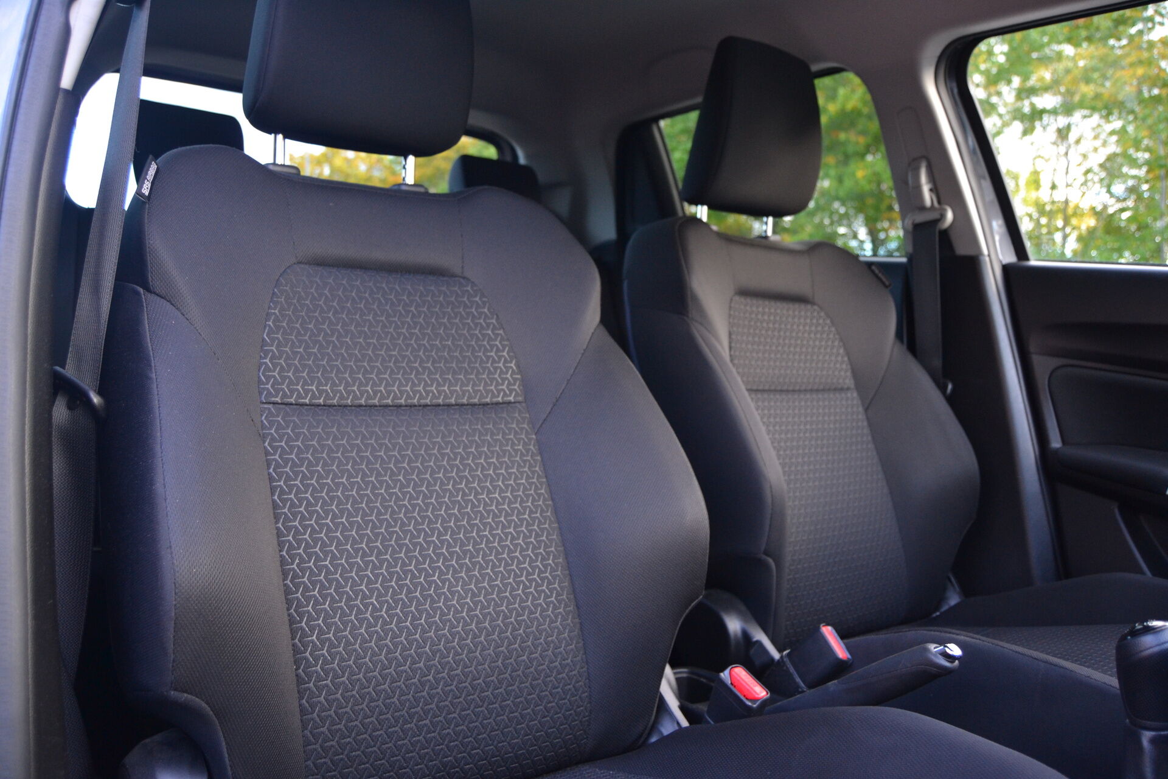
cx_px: 584
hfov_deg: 67.4
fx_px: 876
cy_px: 390
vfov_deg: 47.9
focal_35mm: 27
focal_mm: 18
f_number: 3.5
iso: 560
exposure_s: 1/60
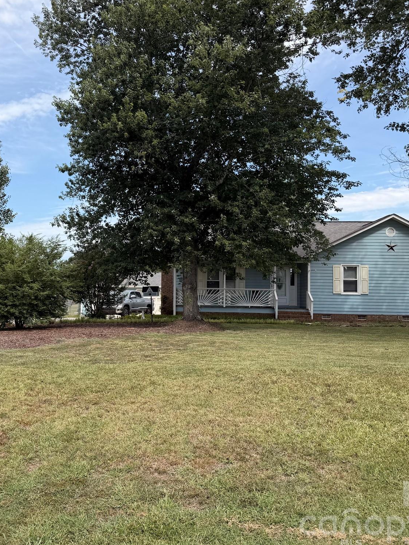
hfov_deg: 42.5
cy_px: 272
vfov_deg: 55.3
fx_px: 520
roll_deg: -0.6
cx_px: 145
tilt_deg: +2.8
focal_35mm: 33
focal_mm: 6.76
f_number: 1.78
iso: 80
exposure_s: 1/2445
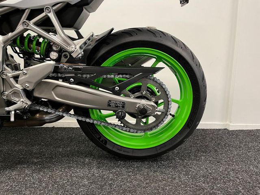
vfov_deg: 53.1
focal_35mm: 26
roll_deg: +0.0
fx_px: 195
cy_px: 98
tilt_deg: -7.9
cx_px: 130
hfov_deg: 67.3
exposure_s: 1/50
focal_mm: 5.1
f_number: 1.6
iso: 200
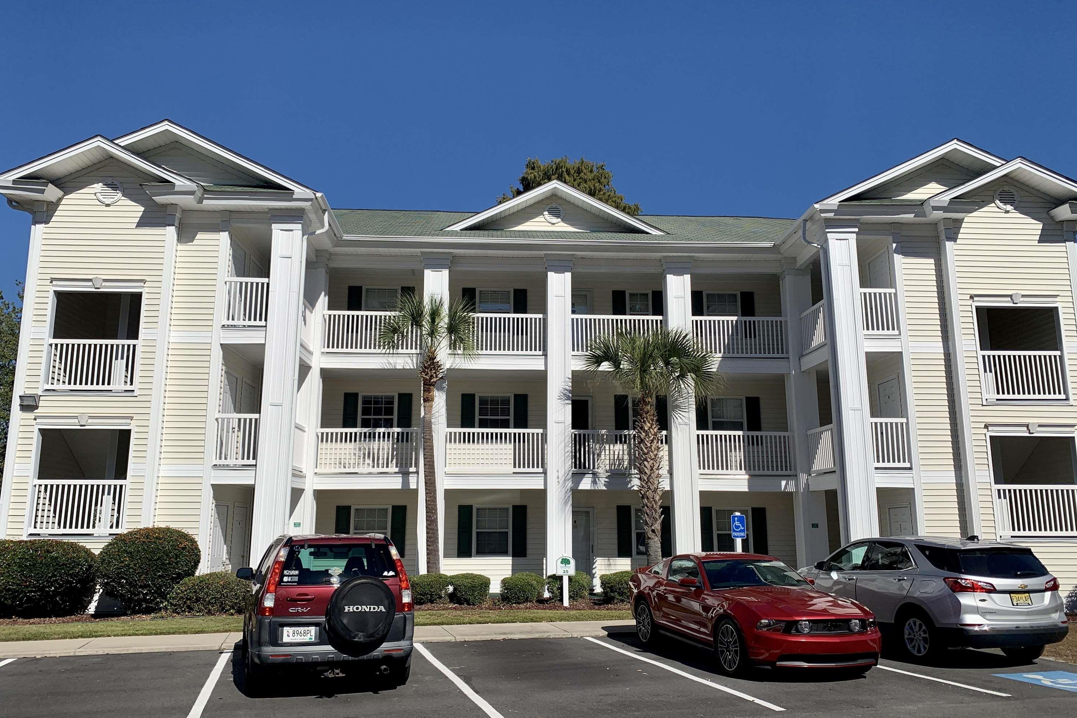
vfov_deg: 46.4
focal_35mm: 28
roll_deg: -0.4
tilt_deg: +13.1
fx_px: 838
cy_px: 376
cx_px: 543
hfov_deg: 65.5
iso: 25
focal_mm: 4.25
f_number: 1.8
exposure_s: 1/4673
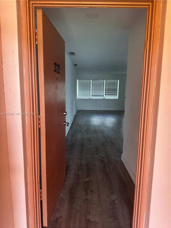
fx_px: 158
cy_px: 114
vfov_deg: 71.6
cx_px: 86
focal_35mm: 24
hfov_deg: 56.8
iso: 160
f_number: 1.78
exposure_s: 1/121
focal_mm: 6.76
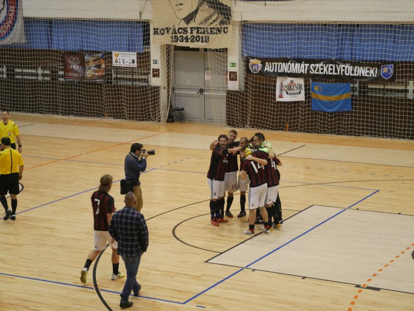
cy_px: 156
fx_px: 1005
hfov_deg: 23.3
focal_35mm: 84
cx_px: 207
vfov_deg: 17.6
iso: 3200
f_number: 5.6
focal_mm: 42
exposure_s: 1/100
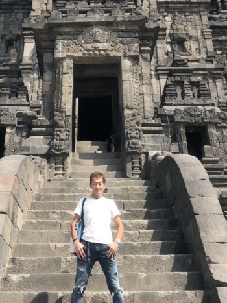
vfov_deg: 38.8
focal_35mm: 48
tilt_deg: +33.1
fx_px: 420
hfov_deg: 30.2
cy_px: 81
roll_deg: +0.5
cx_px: 96
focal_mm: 4
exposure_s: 1/941
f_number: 1.8
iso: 20
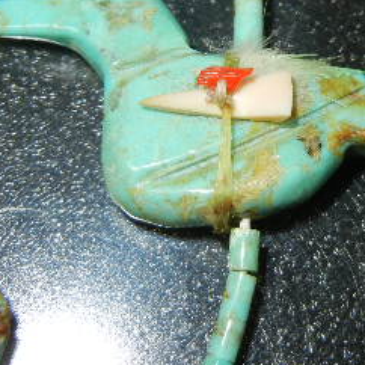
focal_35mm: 105
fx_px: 1253
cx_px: 255
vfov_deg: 16.5
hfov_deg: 16.5
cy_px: 95
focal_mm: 8.1
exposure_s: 1/30
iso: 200
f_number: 7.6
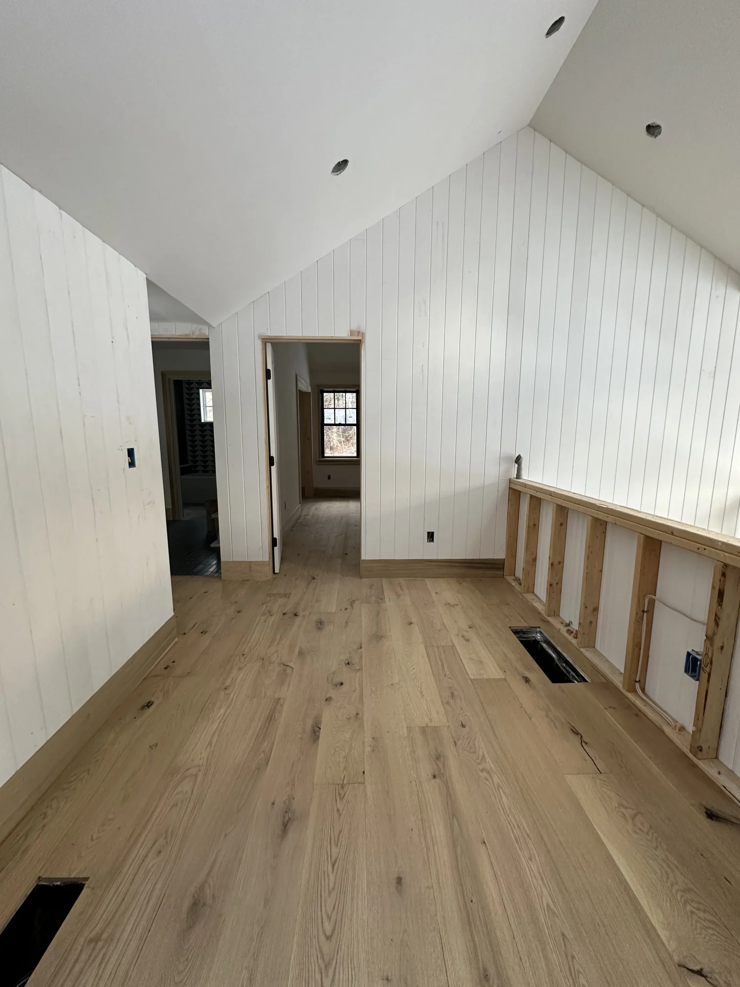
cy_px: 494
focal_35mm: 14
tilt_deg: -7.9
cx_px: 370
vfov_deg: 102.1
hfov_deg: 85.7
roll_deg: -0.6
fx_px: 399
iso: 160
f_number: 2.2
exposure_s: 1/99
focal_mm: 2.22
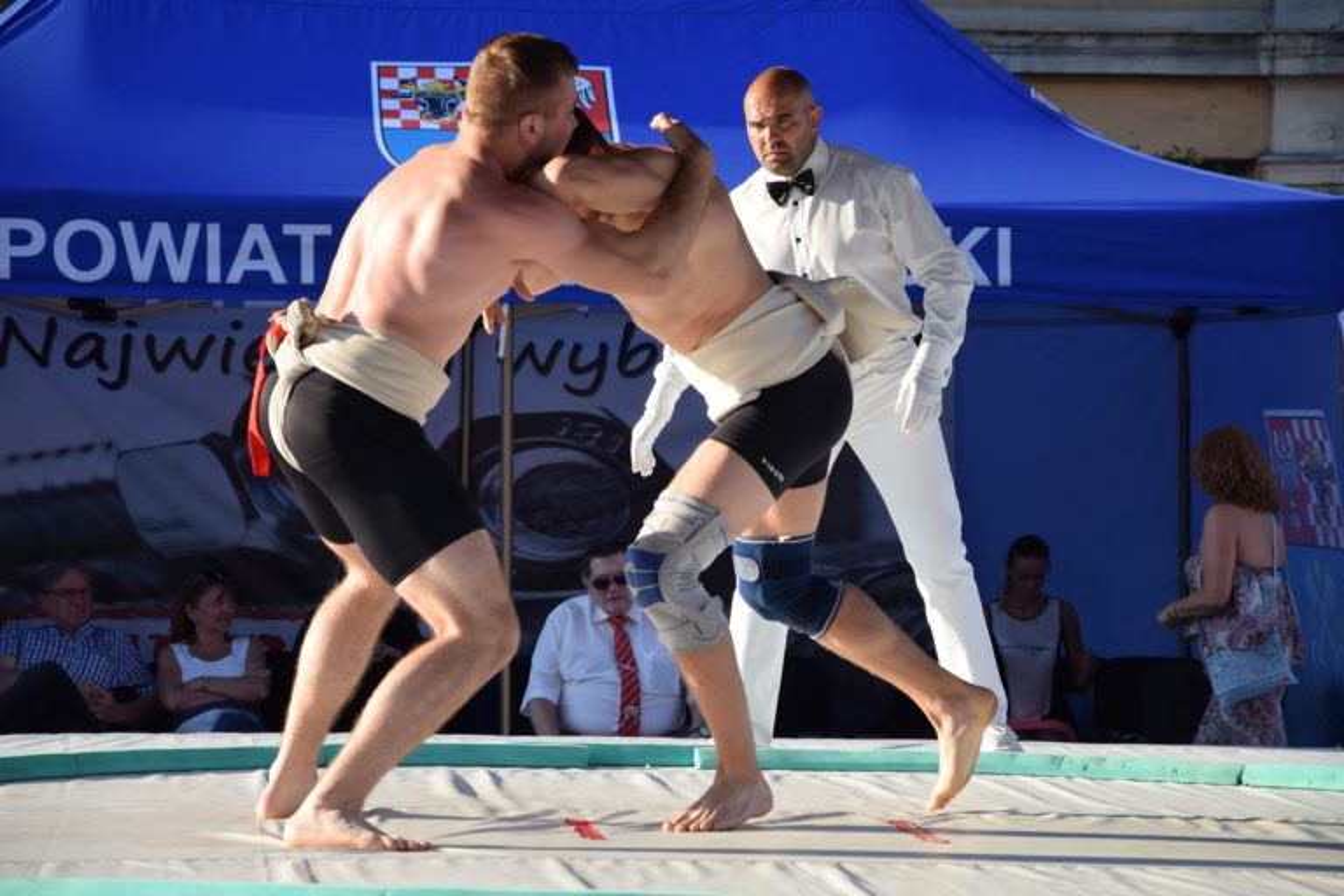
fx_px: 5152
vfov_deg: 9.9
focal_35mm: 138
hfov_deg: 14.9
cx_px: 672
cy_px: 448
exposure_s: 1/1000
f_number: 5.6
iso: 800
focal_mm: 92
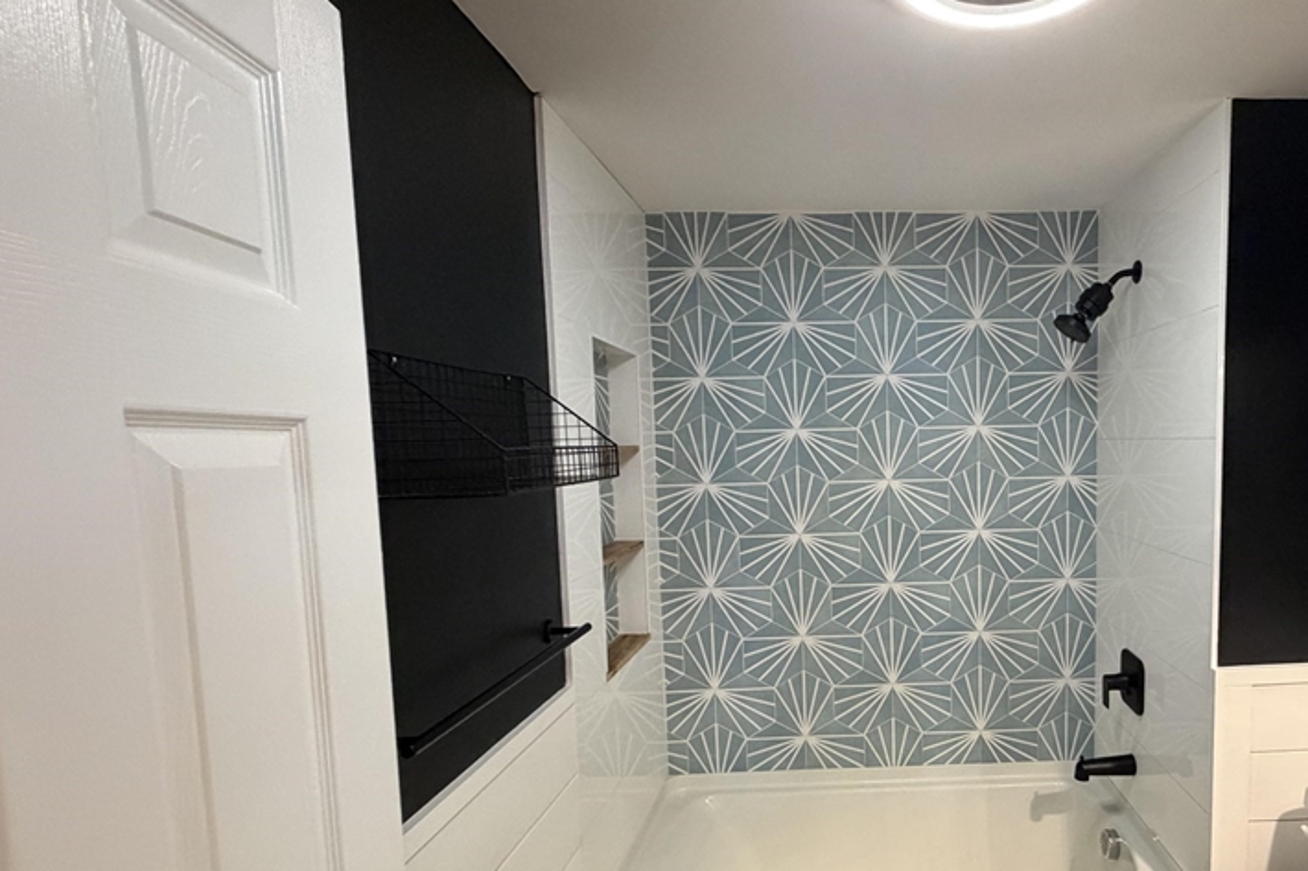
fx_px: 763
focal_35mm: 21
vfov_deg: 59.1
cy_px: 512
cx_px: 879
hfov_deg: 78.4
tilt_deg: -5.3
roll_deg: +1.7
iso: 500
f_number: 2.2
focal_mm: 2.22
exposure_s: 1/60
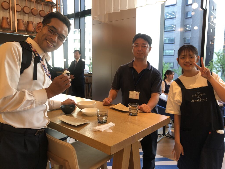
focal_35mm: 28
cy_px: 84
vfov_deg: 49.7
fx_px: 182
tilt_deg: -6.9
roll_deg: -0.6
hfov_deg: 63.4
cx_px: 112
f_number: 1.8
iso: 40
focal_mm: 4
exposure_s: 1/21
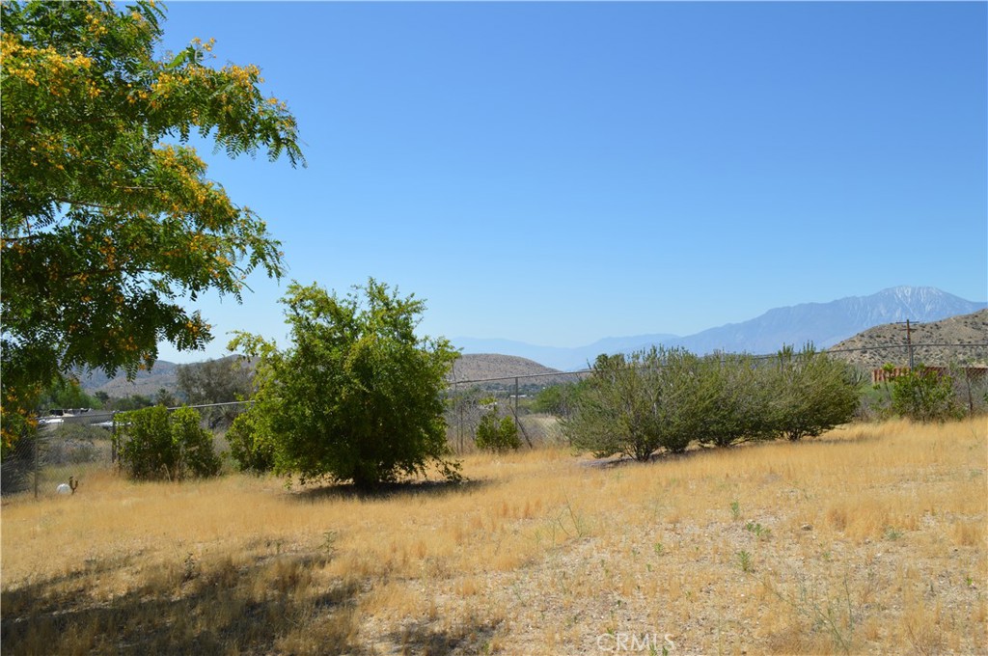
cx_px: 494
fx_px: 740
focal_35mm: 27
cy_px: 328
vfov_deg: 47.8
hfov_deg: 67.4
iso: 100
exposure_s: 1/250
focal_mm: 18
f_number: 8
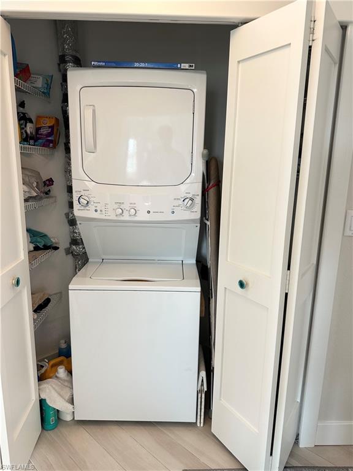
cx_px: 176
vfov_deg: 71.6
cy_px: 236
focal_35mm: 24
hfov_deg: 56.8
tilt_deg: -12.3
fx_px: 326
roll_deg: -2.0
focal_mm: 6.86
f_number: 1.78
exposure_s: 1/60
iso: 125
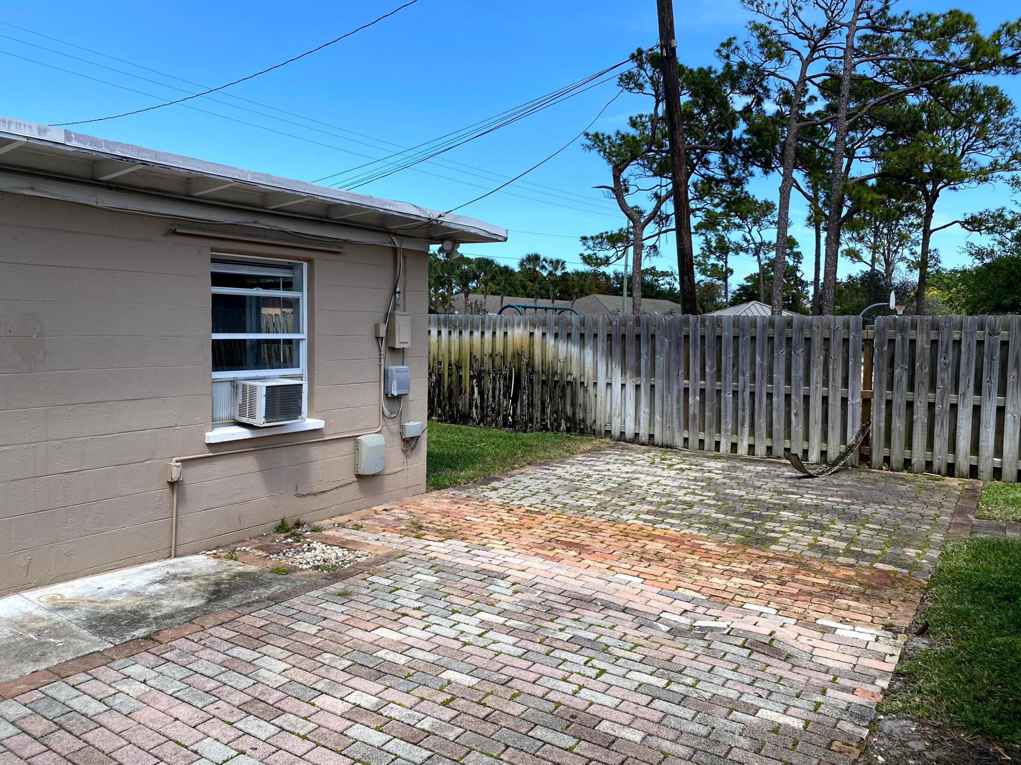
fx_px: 767
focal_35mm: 26
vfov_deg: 53.1
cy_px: 382
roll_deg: -0.5
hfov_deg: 67.3
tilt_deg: -4.5
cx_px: 510
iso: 32
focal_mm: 4.25
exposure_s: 1/1701
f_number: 1.8
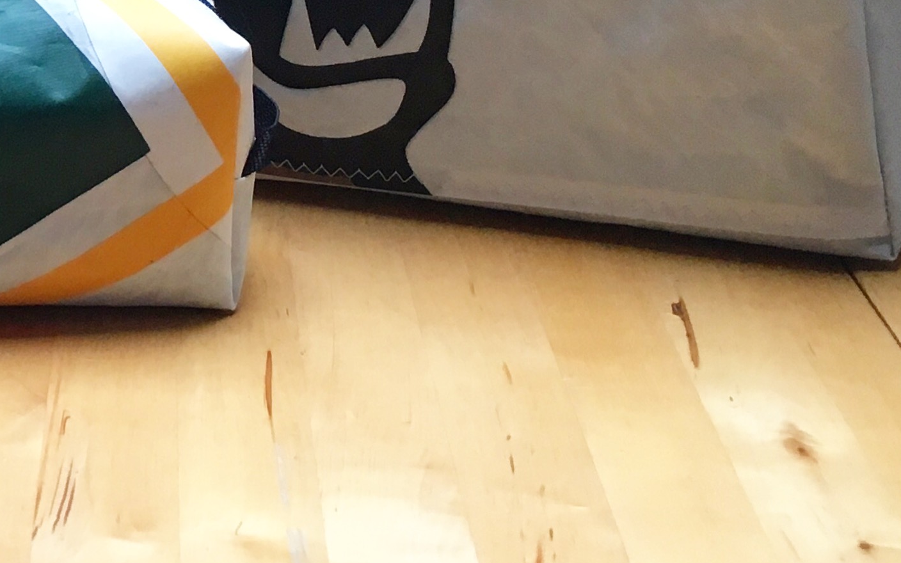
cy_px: -232
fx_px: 2161
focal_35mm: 88
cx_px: -221
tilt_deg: -13.5
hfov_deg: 21.6
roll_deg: +1.5
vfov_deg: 14.1
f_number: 2.2
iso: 32
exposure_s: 1/30
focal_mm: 4.15
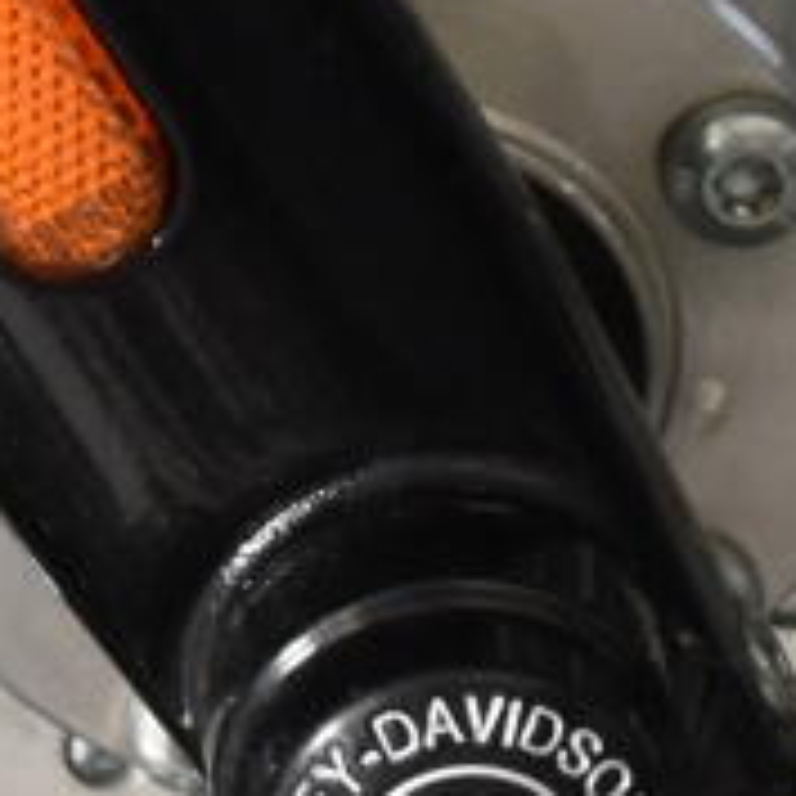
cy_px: -407
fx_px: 13081
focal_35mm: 503
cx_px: -54
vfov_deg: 3.5
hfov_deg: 3.5
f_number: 4.5
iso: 800
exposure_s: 1/160
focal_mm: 35
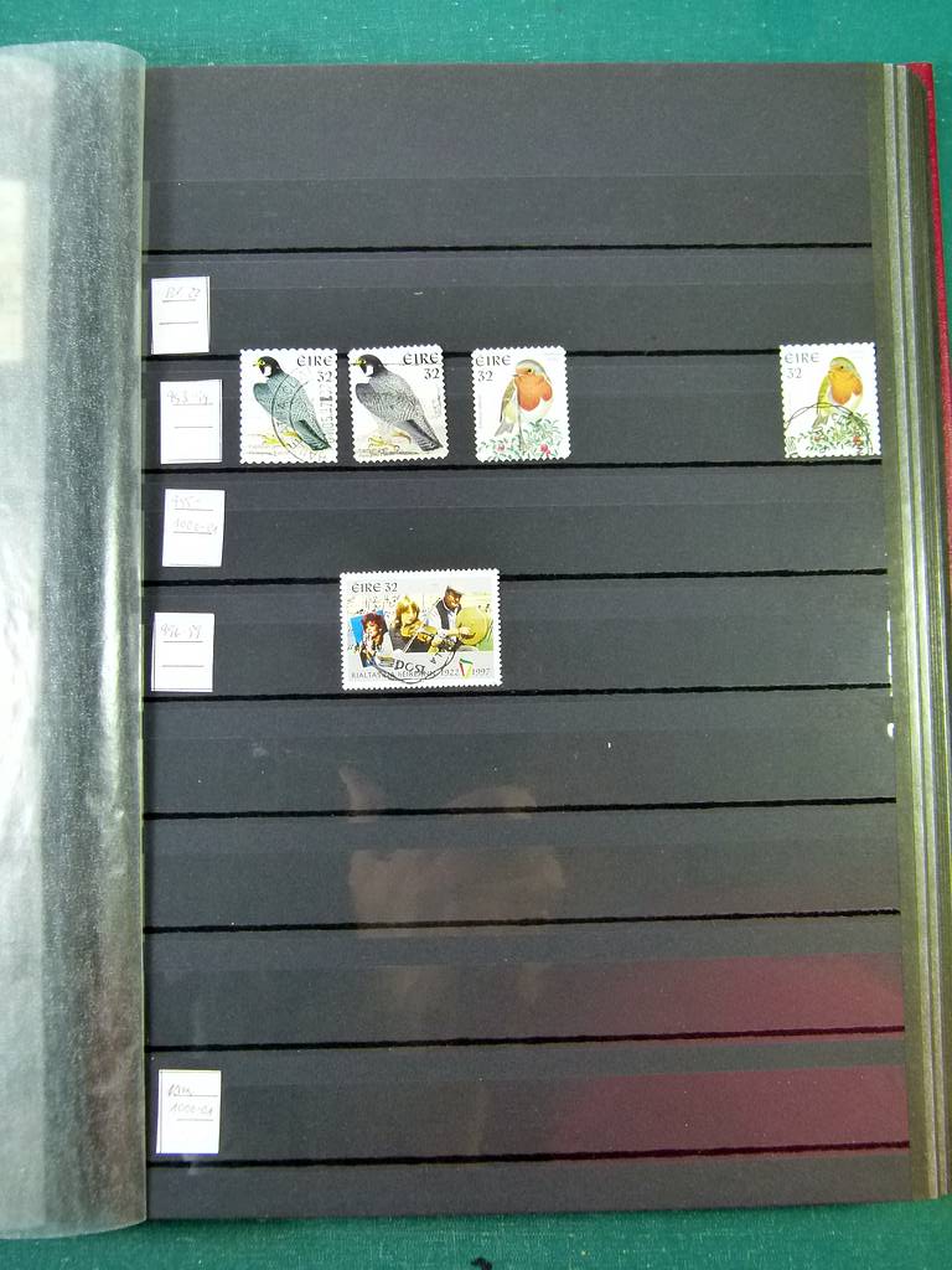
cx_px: 476
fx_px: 1247
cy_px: 635
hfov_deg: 41.8
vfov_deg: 54.0
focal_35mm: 34
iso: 250
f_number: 3
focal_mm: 6.1
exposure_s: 1/60
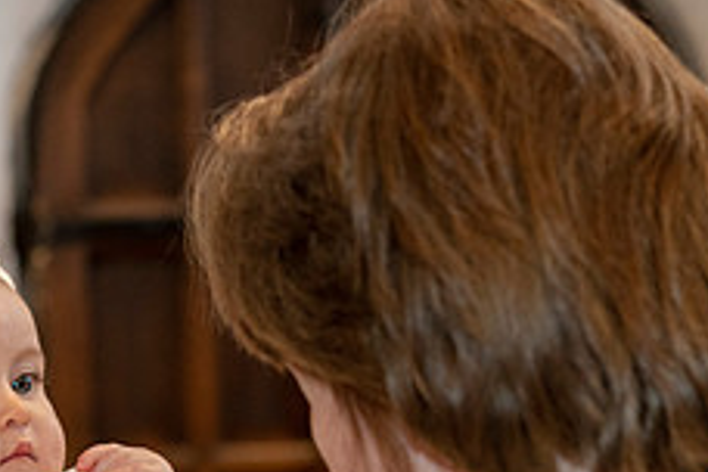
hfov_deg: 14.5
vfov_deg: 9.7
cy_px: 467
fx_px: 2753
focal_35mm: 140
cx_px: 90
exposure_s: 1/160
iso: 2500
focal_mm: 55
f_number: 4
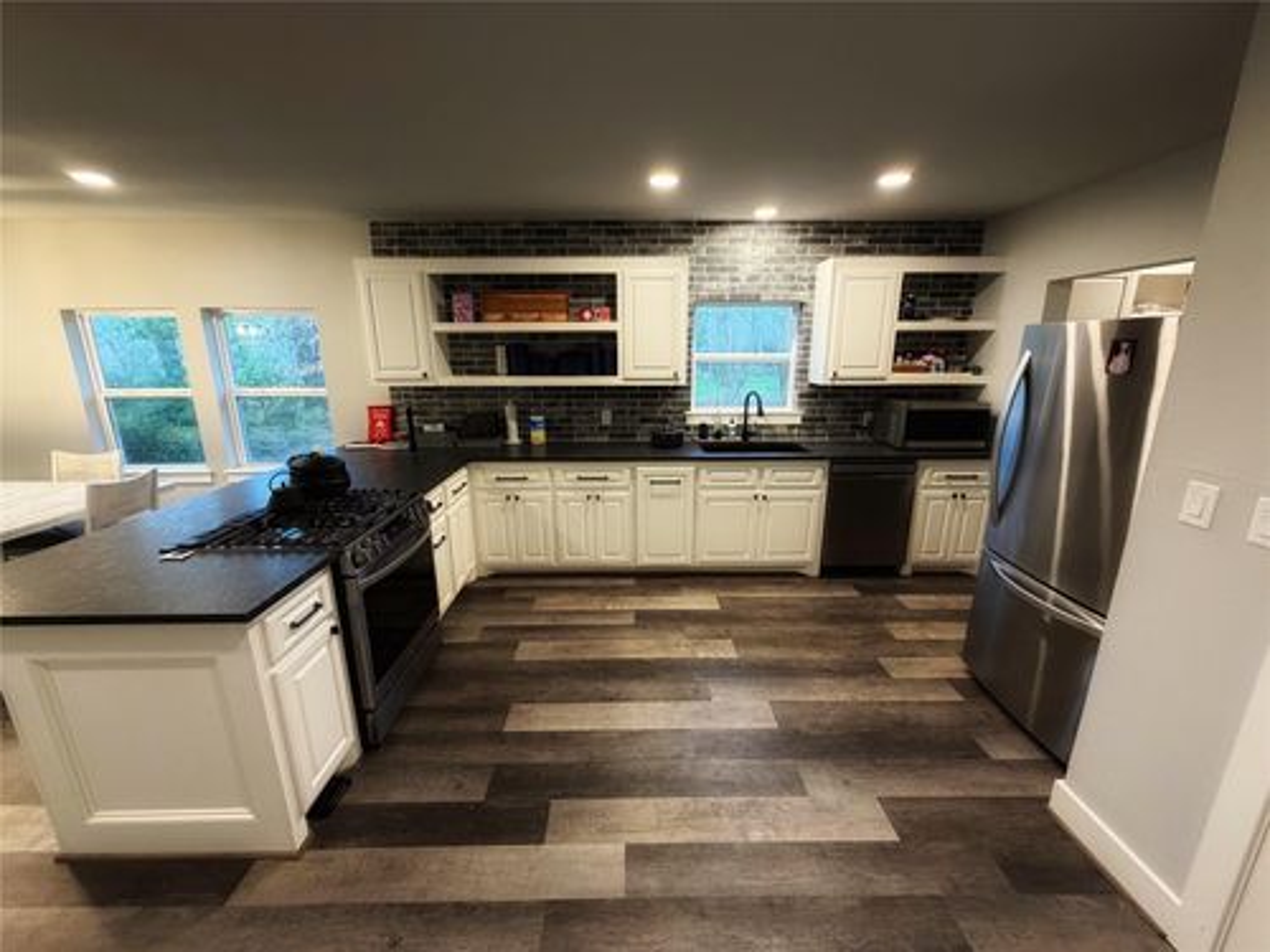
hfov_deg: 102.1
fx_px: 514
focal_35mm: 14
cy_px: 476
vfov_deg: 85.7
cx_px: 635
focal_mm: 2.22
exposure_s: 1/60
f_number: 2.2
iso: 320
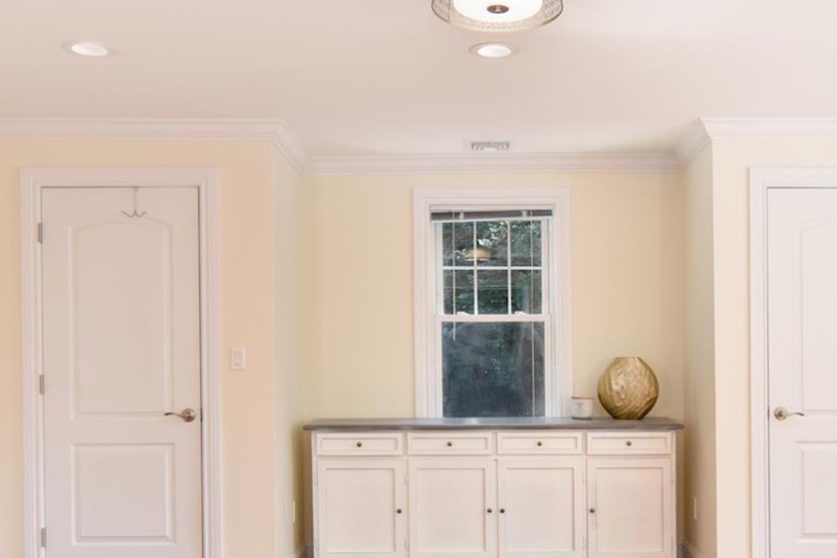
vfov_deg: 33.0
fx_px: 935
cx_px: 513
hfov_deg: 47.9
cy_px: 363
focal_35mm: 40
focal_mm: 11
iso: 500
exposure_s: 1/100
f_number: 8
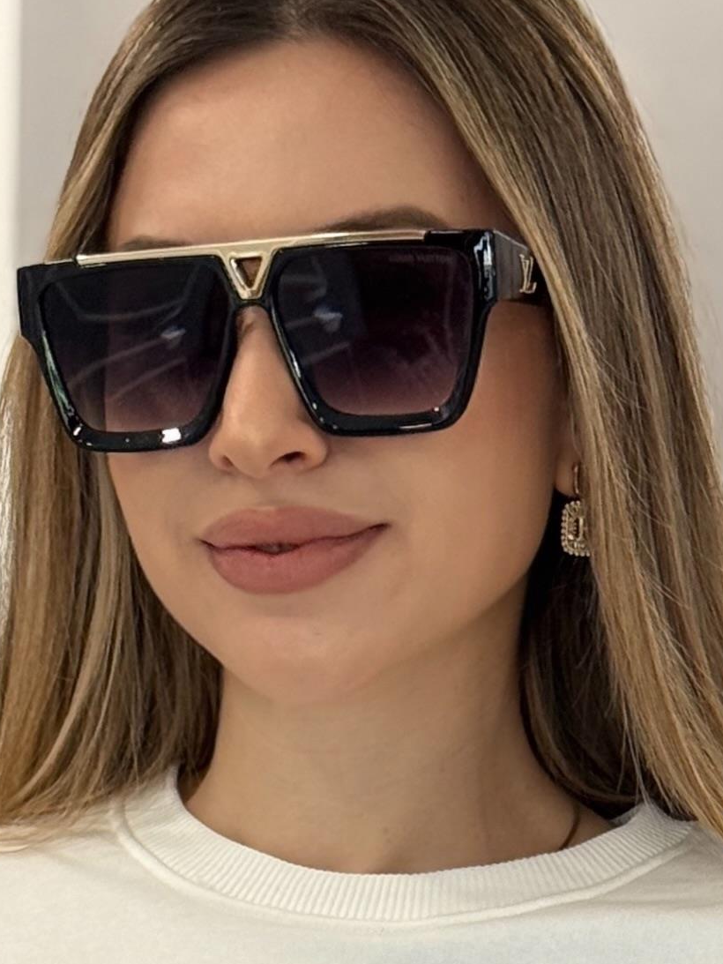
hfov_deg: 8.4
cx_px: 333
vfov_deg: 10.6
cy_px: 1591
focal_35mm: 177
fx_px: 4928
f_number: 1.78
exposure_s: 1/106
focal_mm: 6.76
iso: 100
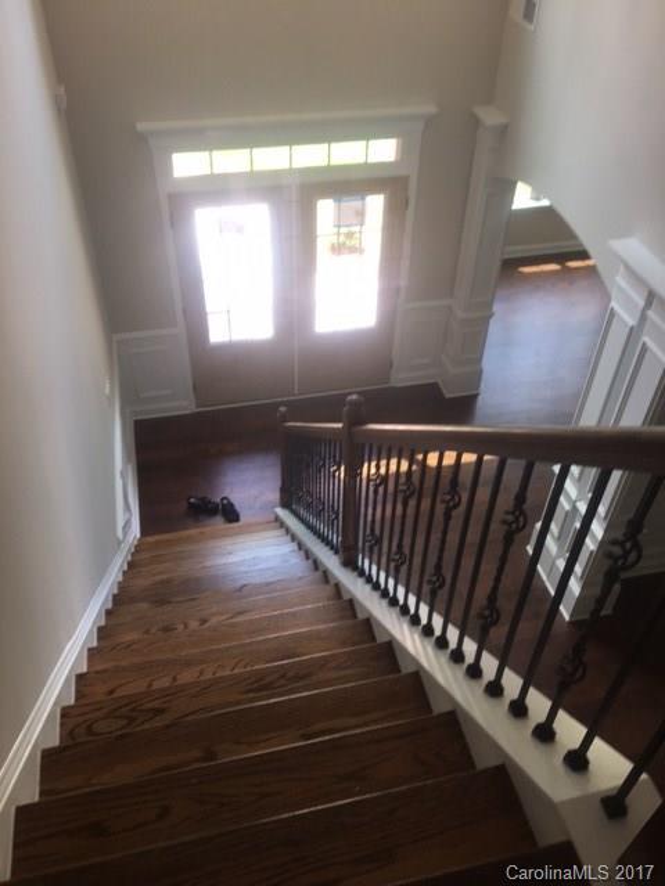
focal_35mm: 29
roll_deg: -1.7
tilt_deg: -42.9
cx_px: 332
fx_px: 743
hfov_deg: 48.2
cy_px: 443
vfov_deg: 61.7
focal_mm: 4.15
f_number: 2.2
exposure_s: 1/40
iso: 25
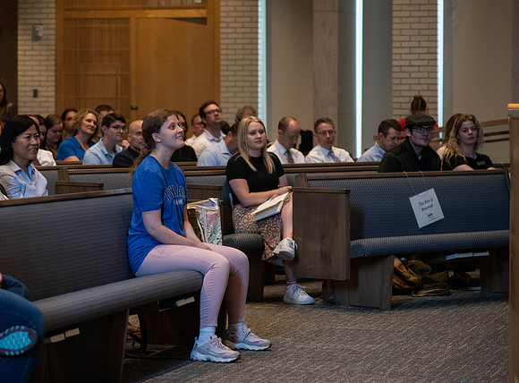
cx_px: 222
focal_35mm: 137
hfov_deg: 14.4
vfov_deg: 10.7
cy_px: 185
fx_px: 2049
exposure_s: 1/250
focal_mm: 120
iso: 3200
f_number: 4
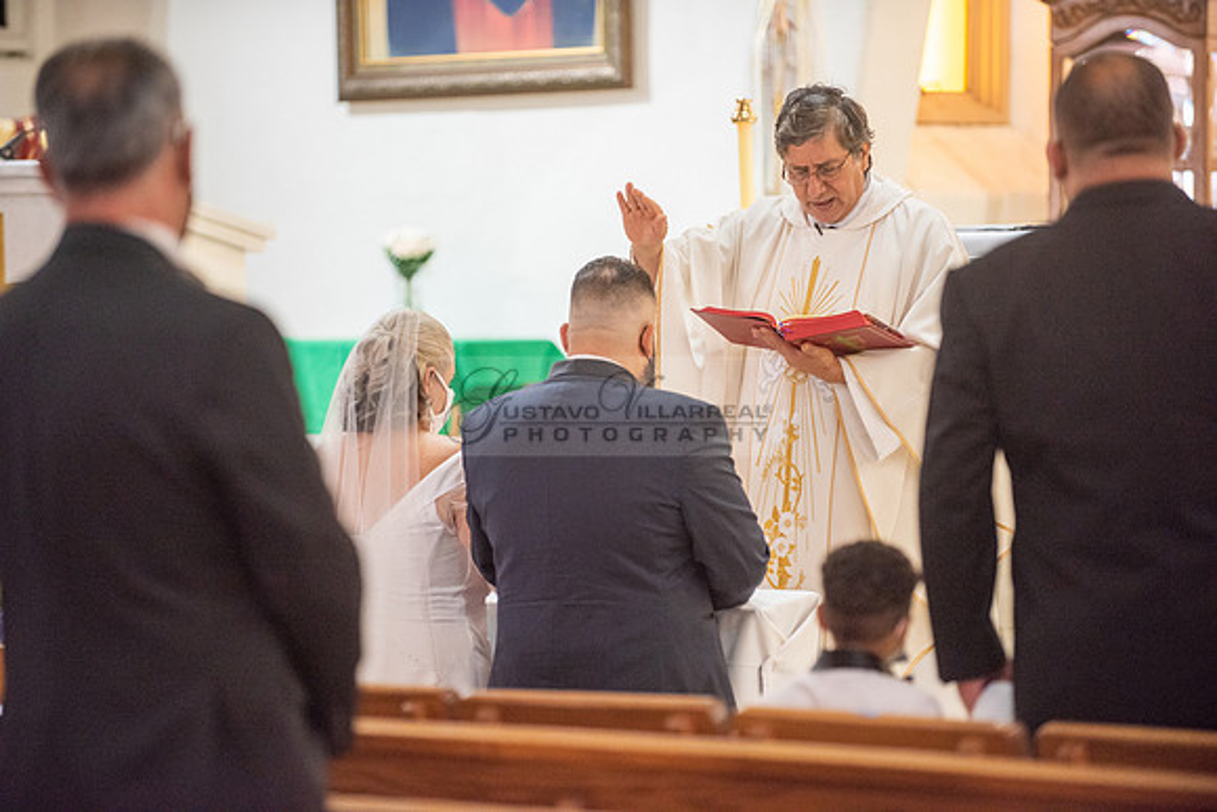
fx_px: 5410
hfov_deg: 12.8
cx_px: 608
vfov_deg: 8.6
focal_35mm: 160
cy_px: 406
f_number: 2.8
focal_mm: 160
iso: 2000
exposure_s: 1/160
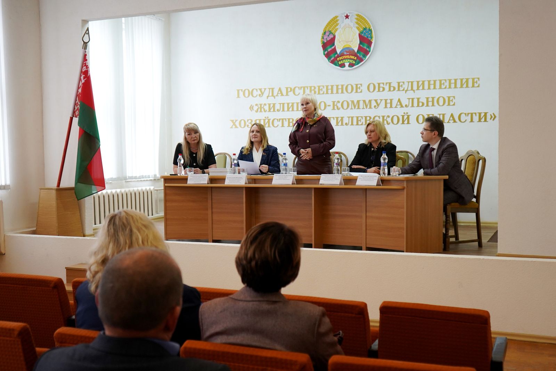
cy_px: 186
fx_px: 510
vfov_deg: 40.0
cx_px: 278
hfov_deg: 57.2
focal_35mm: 33
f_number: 4
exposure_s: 1/160
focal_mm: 33
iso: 1600
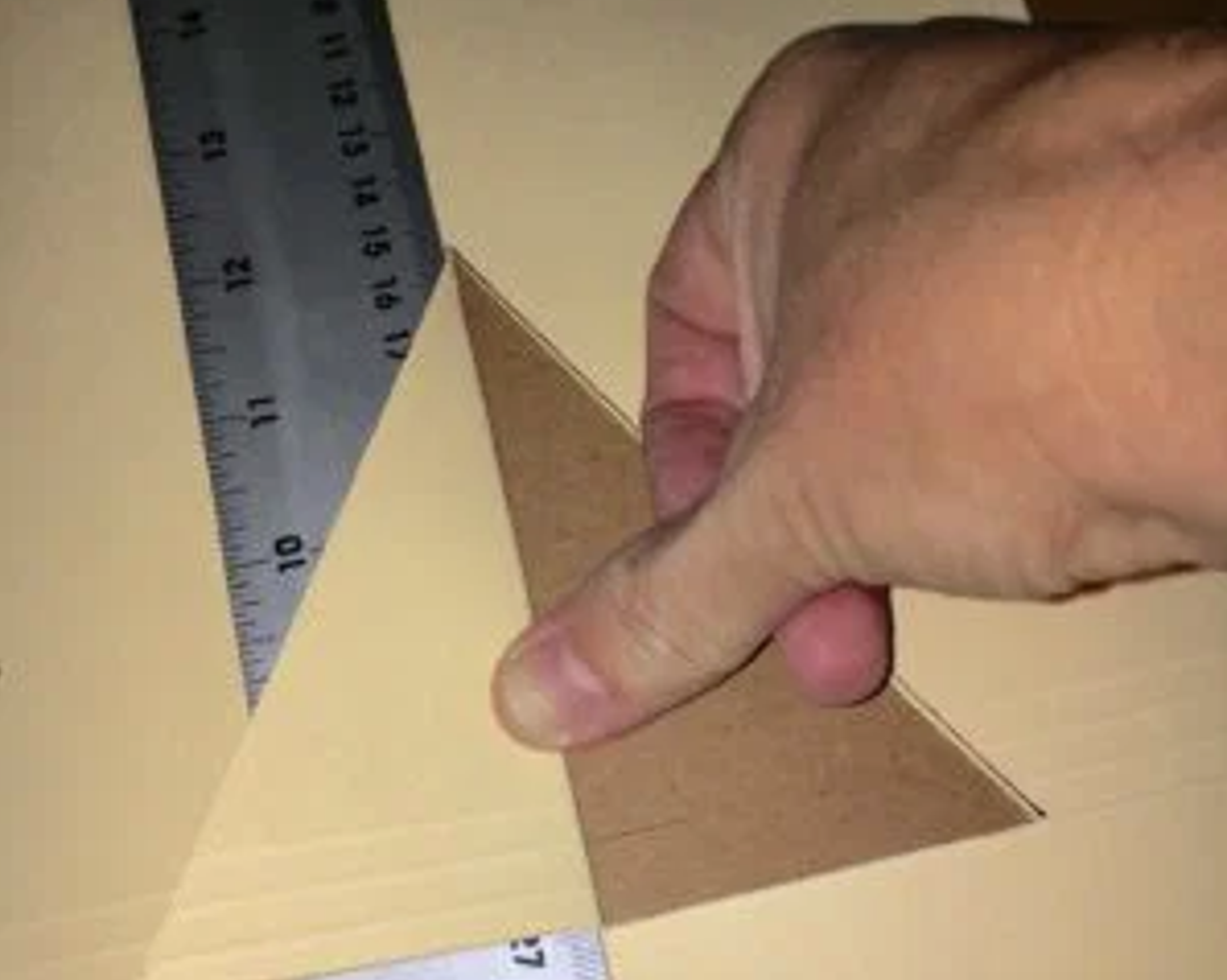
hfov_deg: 48.0
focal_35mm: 38
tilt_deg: -72.2
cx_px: 614
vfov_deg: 38.4
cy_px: 692
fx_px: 1379
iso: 25
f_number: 2.2
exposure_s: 1/190
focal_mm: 4.15
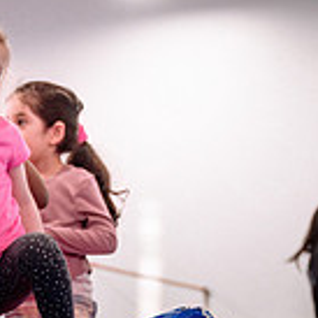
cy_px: 219
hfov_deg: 10.6
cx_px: 167
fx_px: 1715
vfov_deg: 10.6
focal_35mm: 165
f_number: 2.8
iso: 1600
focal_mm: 46
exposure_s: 1/400
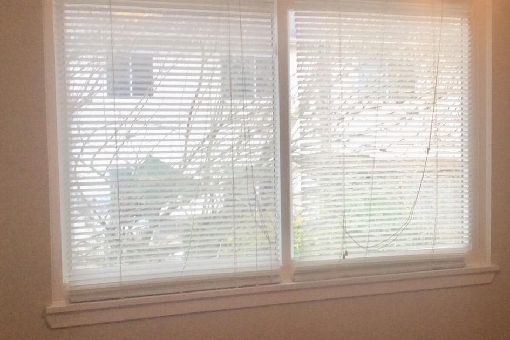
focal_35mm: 72
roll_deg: -0.1
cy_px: 182
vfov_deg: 18.9
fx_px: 1020
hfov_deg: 27.3
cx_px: 430
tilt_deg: -6.0
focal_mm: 3.3
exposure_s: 1/25
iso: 32
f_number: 2.4
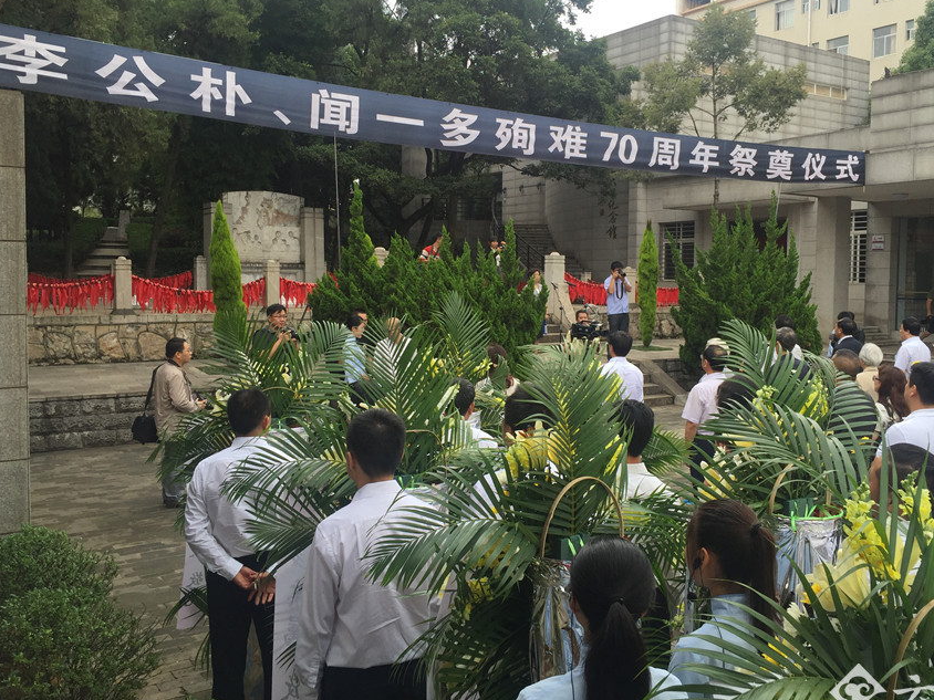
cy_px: 338
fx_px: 890
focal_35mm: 33
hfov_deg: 55.3
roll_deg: -1.5
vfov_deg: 42.9
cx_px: 510
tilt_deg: -2.1
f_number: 2.2
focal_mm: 4.15
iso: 32
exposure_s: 1/465
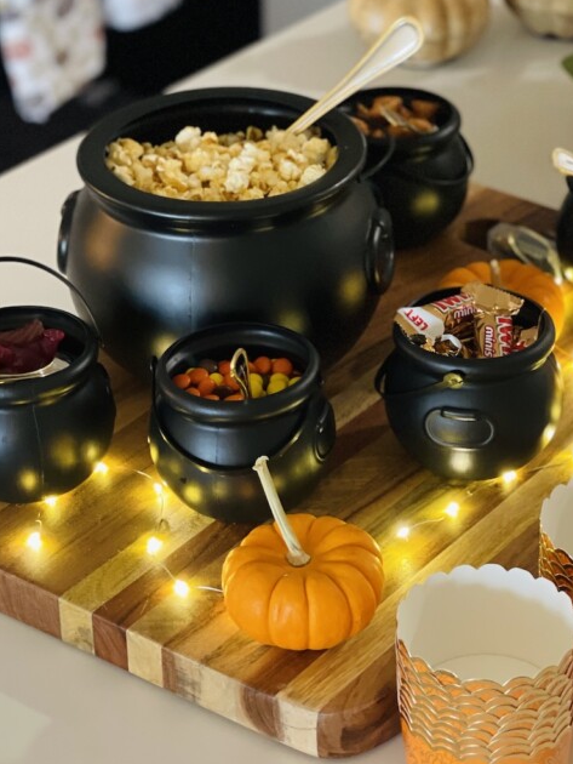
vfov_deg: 18.9
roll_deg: +0.0
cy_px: 358
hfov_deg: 14.2
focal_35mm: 104
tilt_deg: -31.9
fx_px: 2294
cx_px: 384
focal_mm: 7.5
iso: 400
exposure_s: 1/30
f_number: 2.2
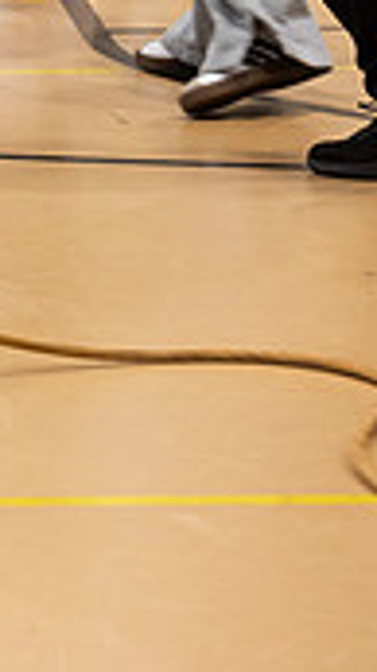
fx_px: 6396
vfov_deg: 6.0
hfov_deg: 3.3
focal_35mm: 359
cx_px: -634
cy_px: -64
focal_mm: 102
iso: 800
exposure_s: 1/100
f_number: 4.5
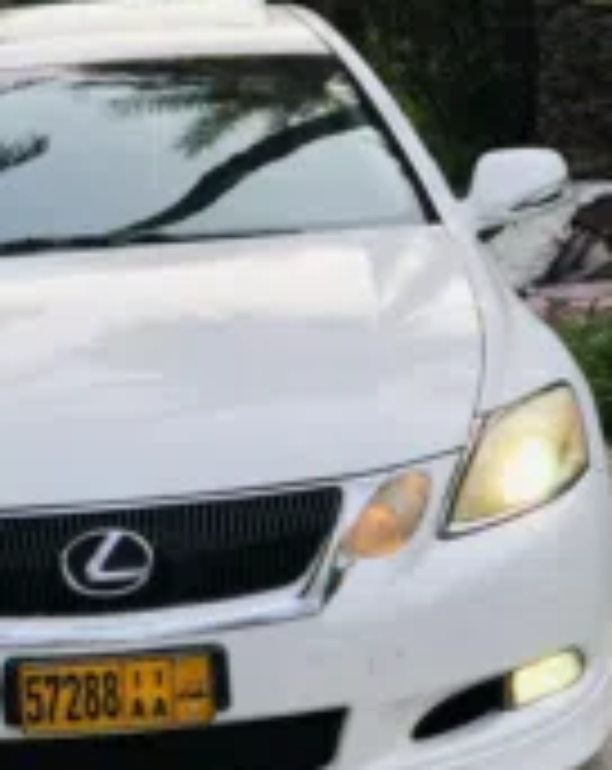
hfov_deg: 12.8
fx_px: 2704
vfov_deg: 16.2
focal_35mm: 119
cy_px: 369
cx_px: 99
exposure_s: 1/120
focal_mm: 6
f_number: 2.4
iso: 20
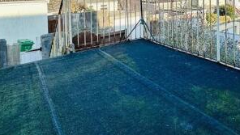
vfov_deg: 34.9
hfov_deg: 63.0
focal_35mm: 30
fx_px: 191
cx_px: 155
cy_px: -4
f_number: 2.2
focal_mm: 2.22
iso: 40
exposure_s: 1/515
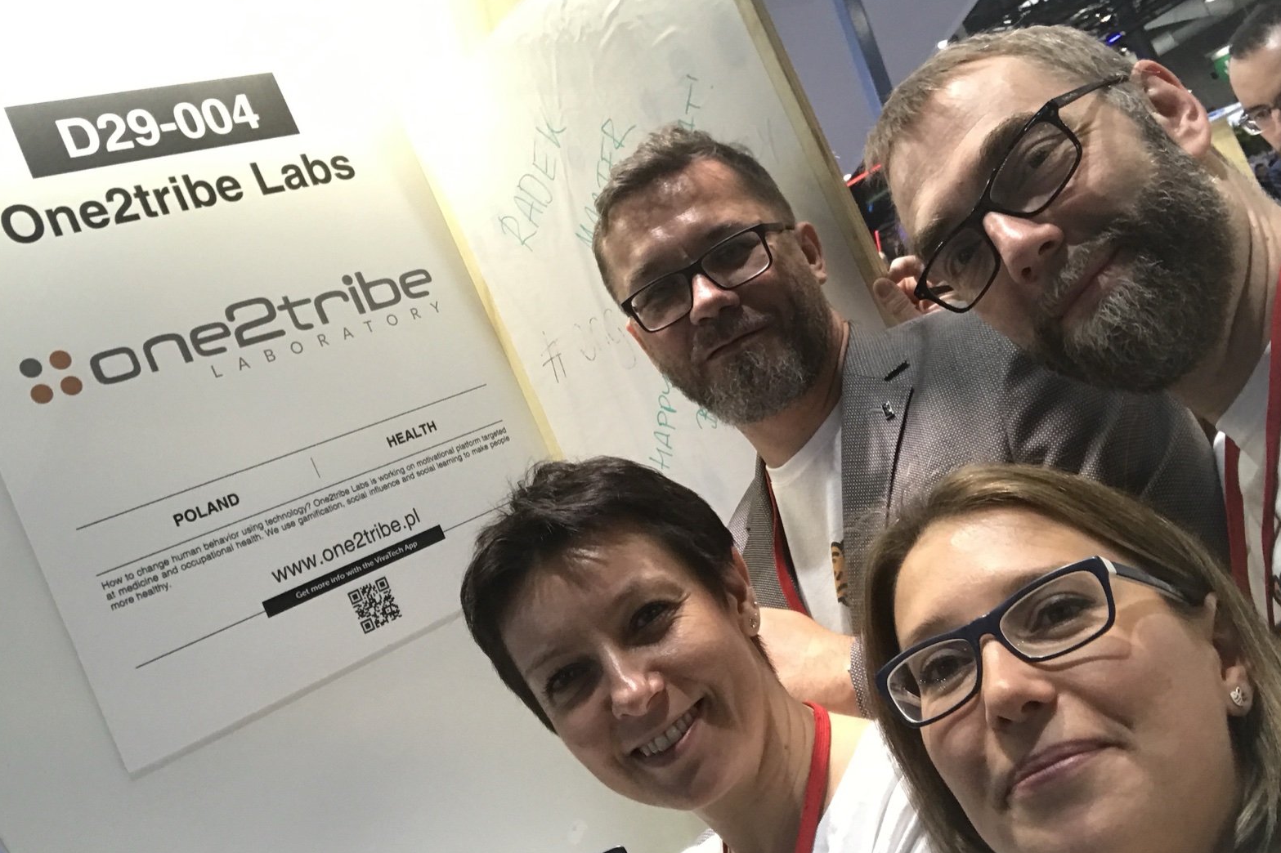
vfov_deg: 38.8
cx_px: 652
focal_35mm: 34
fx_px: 1210
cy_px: 397
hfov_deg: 55.8
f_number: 2.2
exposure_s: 1/33
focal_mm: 2.87
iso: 50
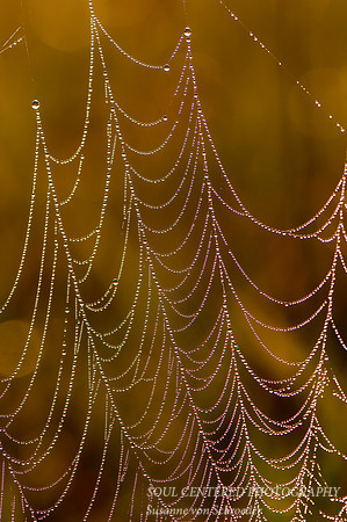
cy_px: 261
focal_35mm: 158
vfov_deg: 13.1
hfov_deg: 8.7
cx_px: 174
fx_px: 2282
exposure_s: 1/3000
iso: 200
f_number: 5.6
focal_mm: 105
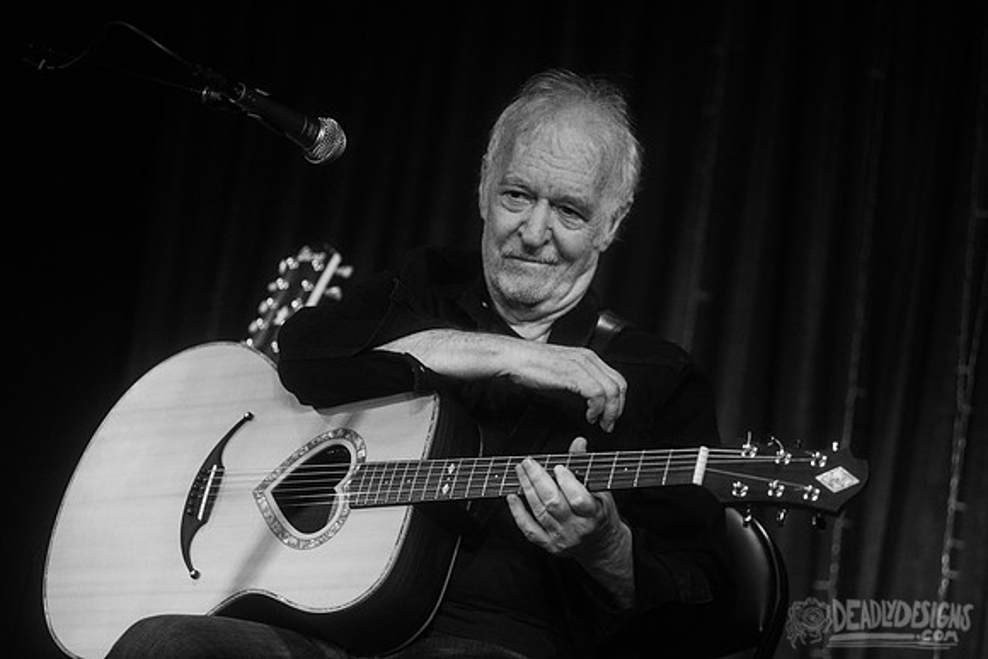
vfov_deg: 13.9
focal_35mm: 99
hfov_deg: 20.7
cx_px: 513
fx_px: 2708
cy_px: 317
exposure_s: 1/200
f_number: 3.2
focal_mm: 95
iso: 2500
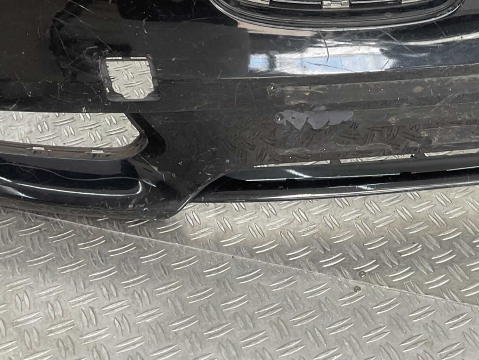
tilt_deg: -28.1
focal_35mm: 62
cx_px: 389
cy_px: 20
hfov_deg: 30.4
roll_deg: +0.9
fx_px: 858
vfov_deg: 22.9
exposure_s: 1/105
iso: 16
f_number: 1.8
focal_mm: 3
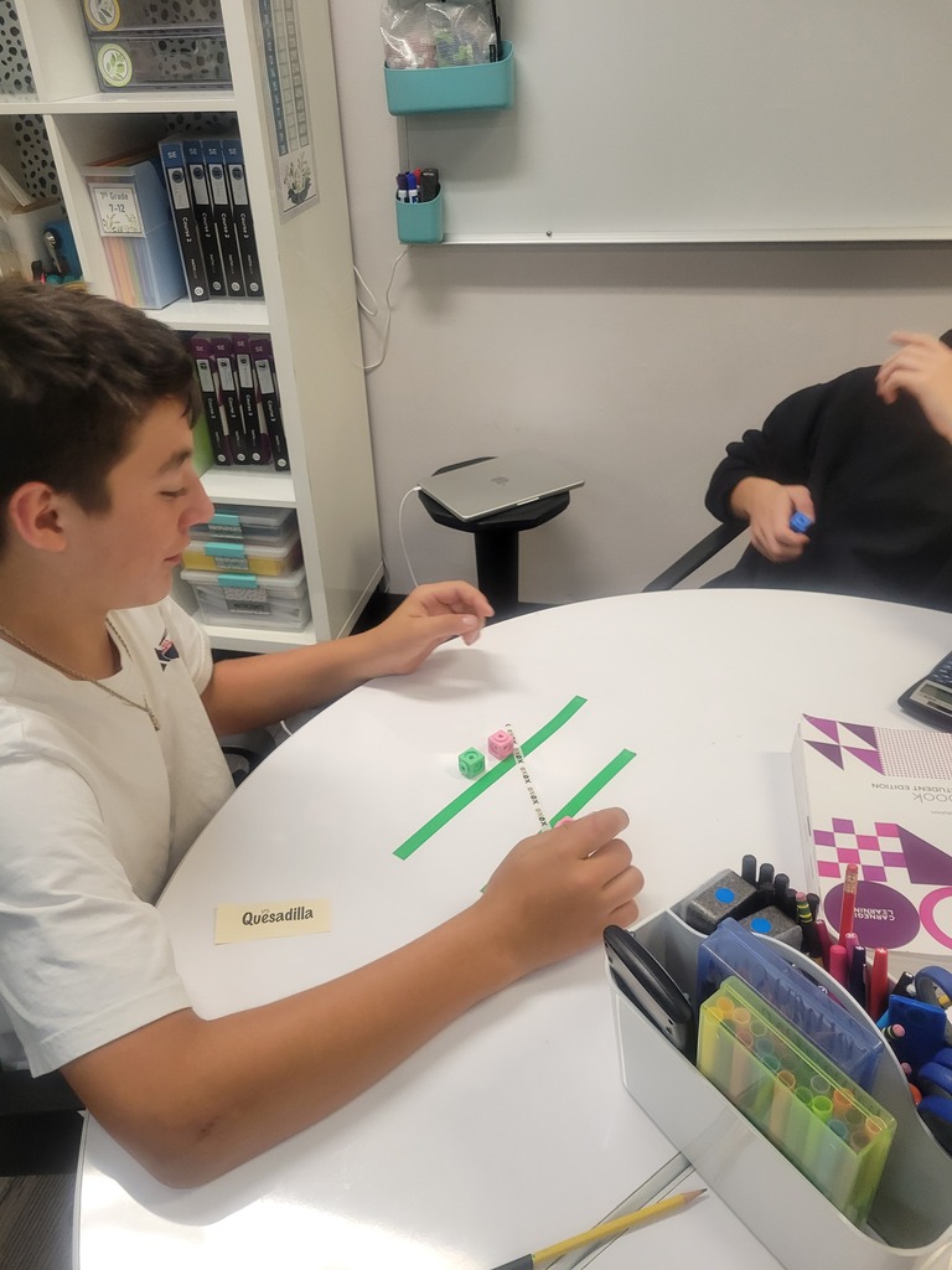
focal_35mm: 26
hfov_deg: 53.1
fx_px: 953
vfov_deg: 67.3
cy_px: 635
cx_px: 476
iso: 250
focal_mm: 5.4
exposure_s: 1/120
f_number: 1.8
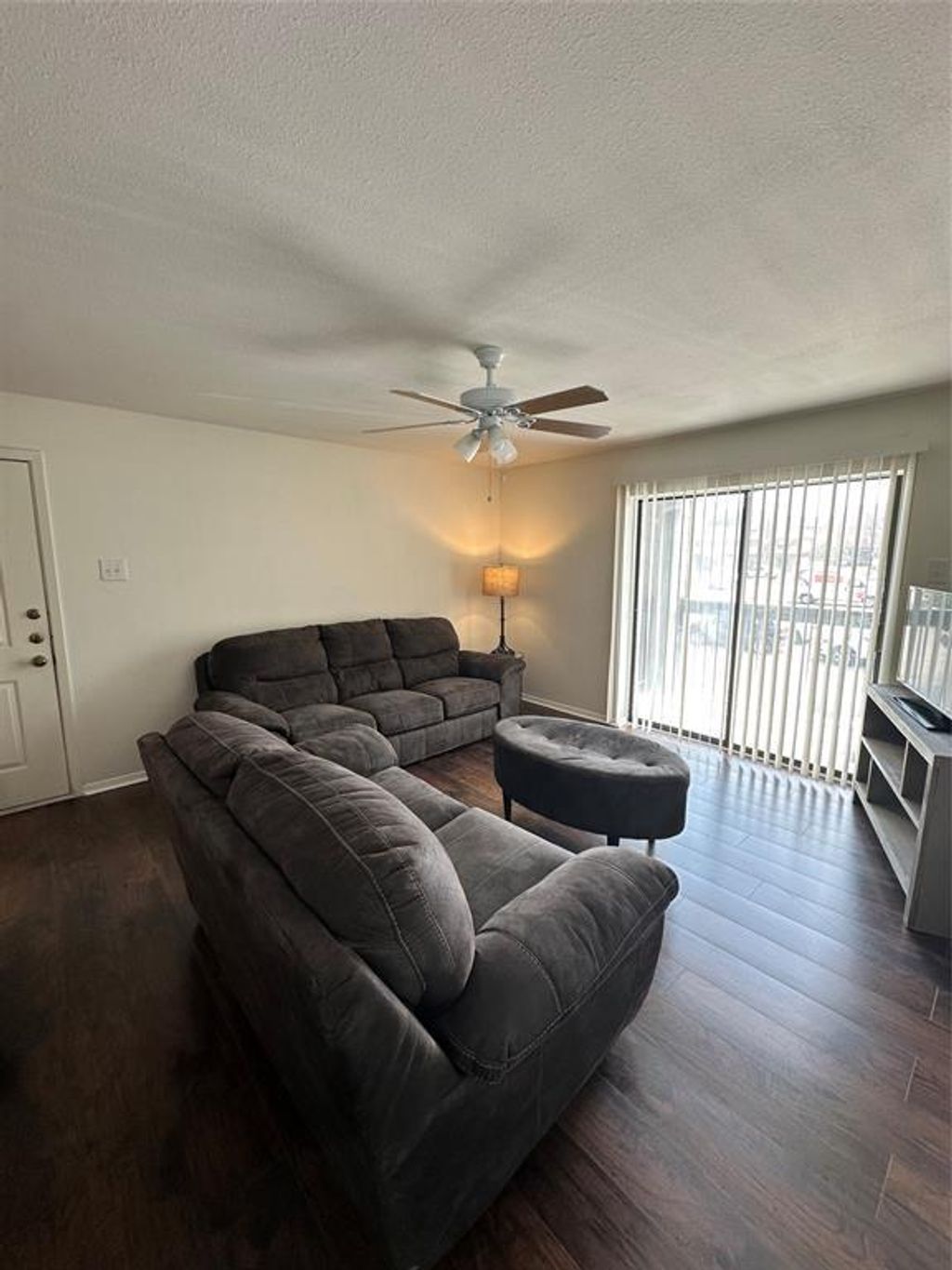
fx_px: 513
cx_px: 476
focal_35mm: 14
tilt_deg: -8.4
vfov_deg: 102.1
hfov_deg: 85.7
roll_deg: -1.2
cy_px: 635
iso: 100
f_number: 2.2
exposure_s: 1/120
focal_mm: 2.22
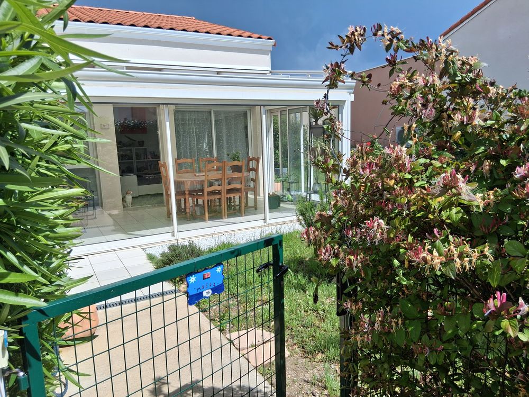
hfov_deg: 67.3
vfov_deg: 53.1
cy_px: 198
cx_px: 264
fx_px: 397
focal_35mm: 26
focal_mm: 3.98
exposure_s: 1/948
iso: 25
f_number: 1.8
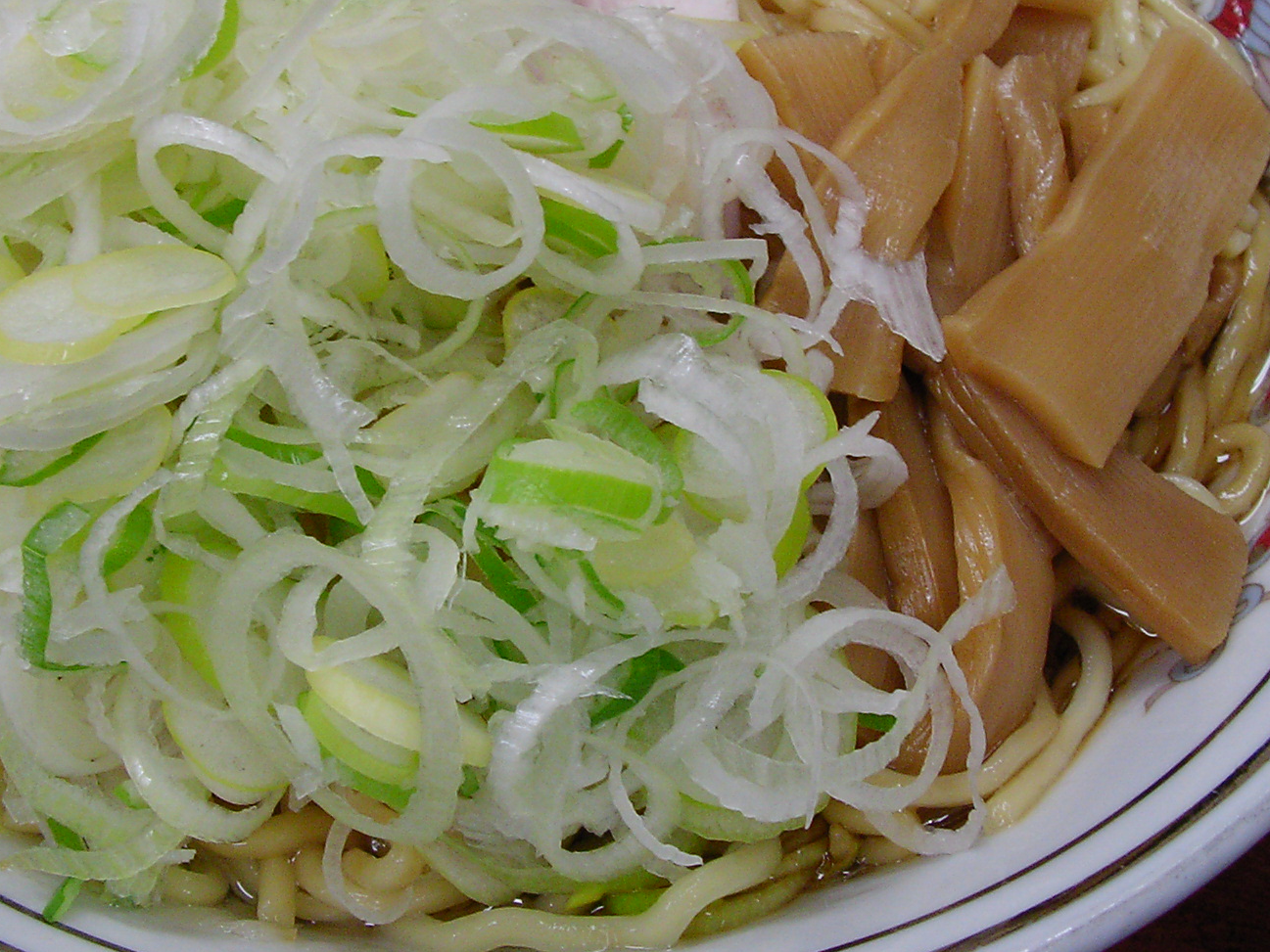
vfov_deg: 24.3
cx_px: 541
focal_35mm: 60
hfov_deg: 32.1
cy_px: 351
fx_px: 2201
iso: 93
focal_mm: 5.8
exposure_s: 1/30
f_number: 3.5
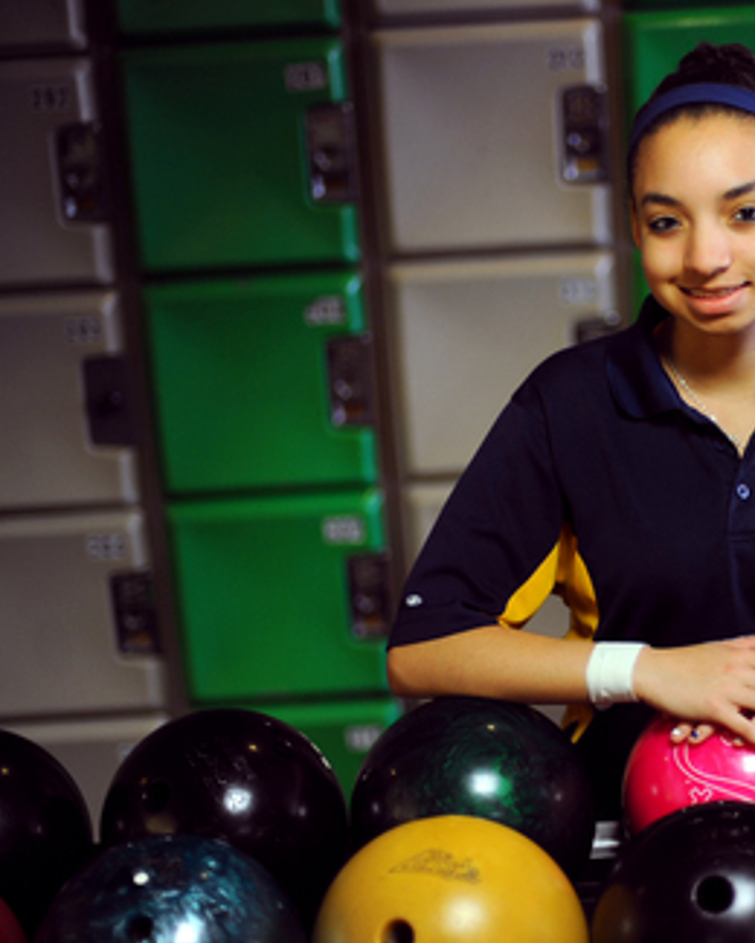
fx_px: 2095
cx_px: 656
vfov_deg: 25.4
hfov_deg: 20.1
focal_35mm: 75
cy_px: 470
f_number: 1.4
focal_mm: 50
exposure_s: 1/80
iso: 500
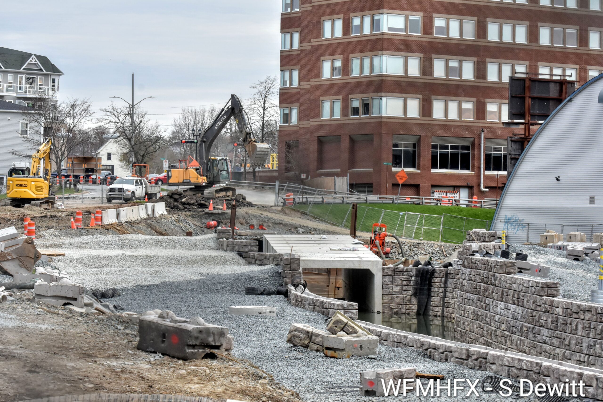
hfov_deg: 16.1
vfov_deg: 10.8
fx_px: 2136
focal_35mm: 128
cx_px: 302
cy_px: 201
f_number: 8
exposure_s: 1/667
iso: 1000
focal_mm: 85
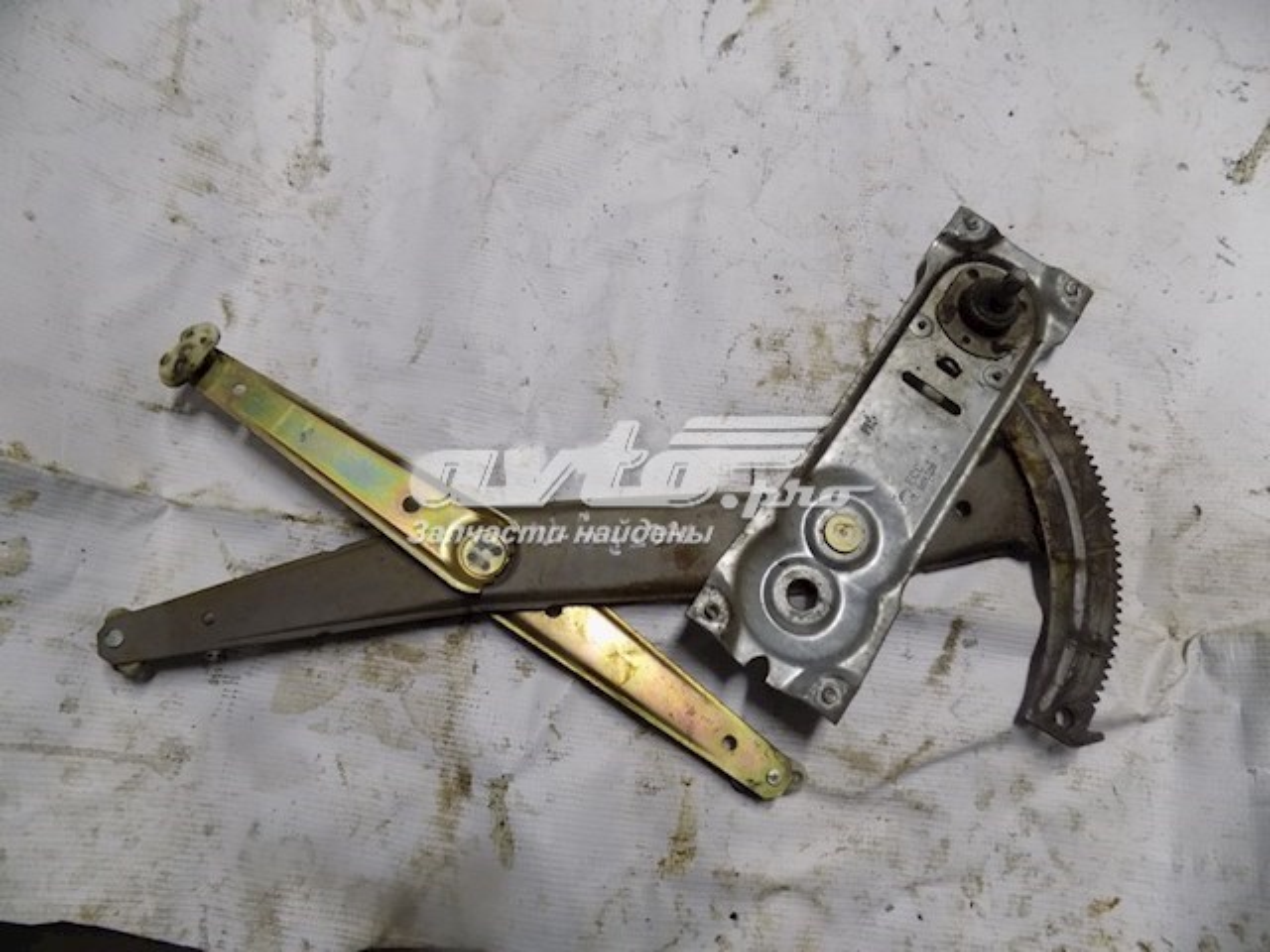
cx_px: 635
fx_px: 844
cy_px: 476
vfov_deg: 58.9
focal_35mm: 23
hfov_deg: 73.9
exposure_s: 1/30
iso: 200
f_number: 3.1
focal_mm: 4
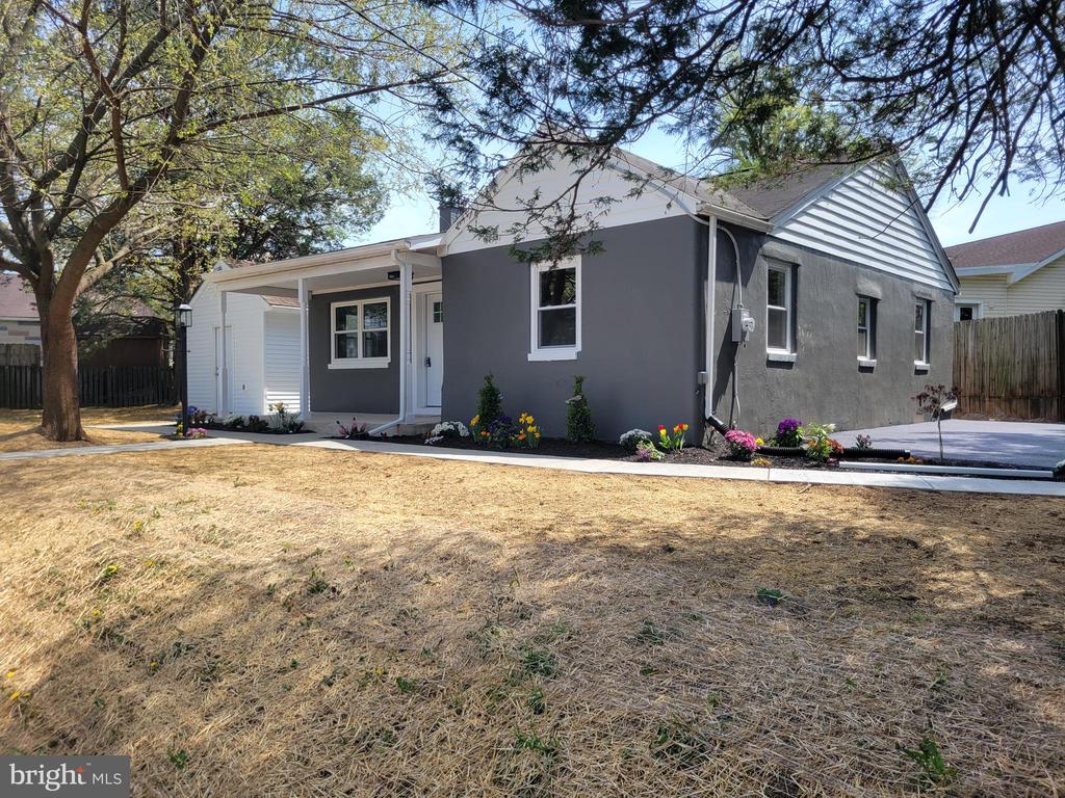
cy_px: 399
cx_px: 532
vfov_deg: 53.1
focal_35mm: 26
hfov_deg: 67.3
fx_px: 800
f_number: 1.8
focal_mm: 5.4
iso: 40
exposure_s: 1/1186
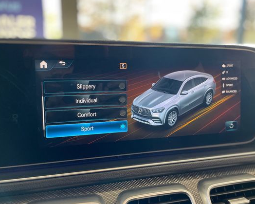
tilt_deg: -10.0
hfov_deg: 57.1
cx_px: 142
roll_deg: -1.3
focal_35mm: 31
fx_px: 234
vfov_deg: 47.1
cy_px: 97
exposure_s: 1/120
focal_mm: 4.2
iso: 80
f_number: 1.6
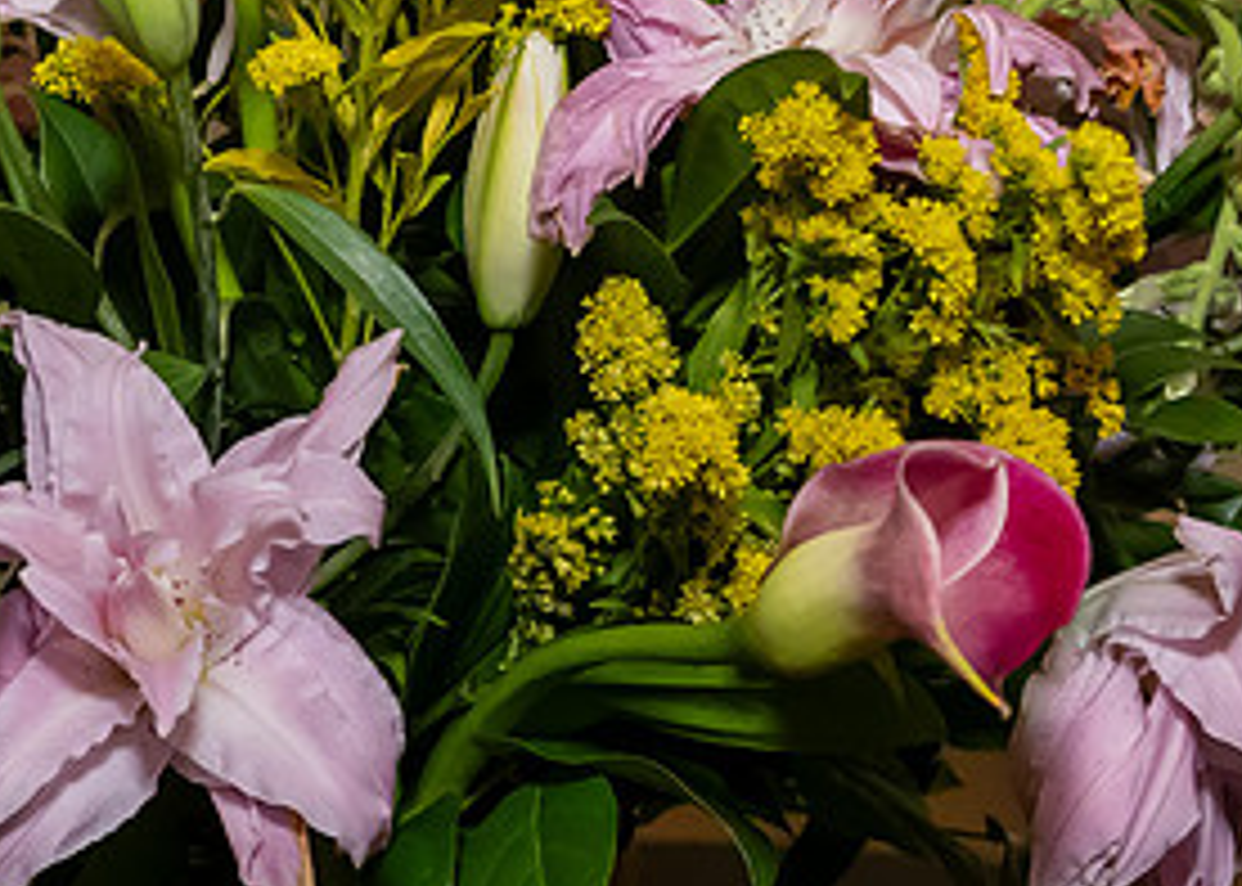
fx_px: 3527
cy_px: 171
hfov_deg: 19.9
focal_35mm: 100
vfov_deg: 14.2
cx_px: 457
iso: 4000
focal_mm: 30
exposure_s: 1/250
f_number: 4.5
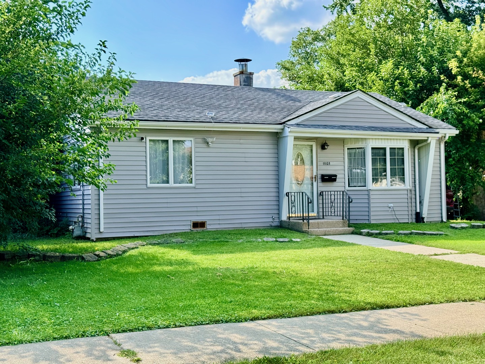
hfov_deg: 39.7
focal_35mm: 48
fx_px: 673
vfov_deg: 30.3
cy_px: 182
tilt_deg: +1.8
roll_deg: +0.5
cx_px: 242
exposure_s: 1/1715
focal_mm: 6.76
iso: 100
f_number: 1.78
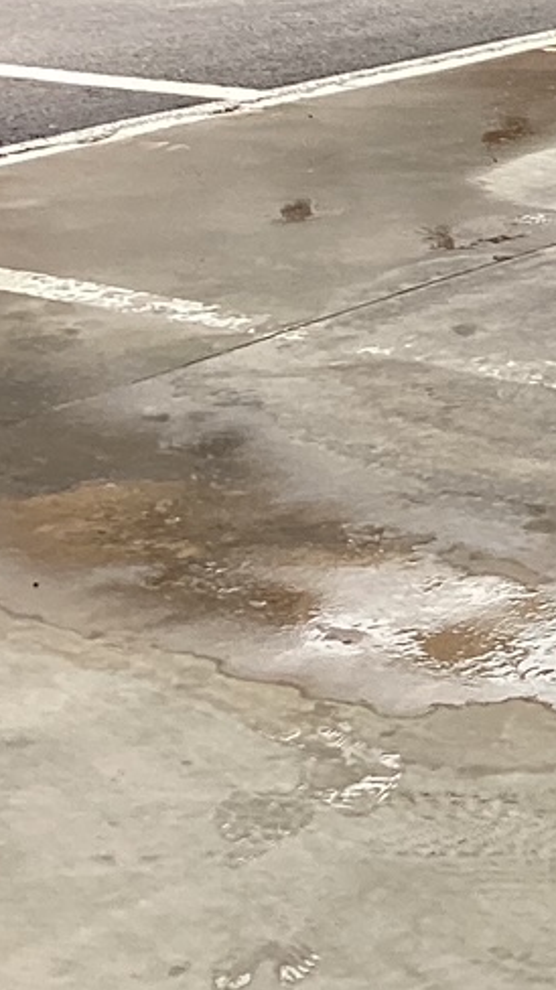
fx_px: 2966
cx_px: 1195
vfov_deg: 18.3
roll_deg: +2.6
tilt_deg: -6.4
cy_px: -83
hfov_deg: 9.8
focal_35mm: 113
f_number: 2.4
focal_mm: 3.3
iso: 50
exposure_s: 1/120
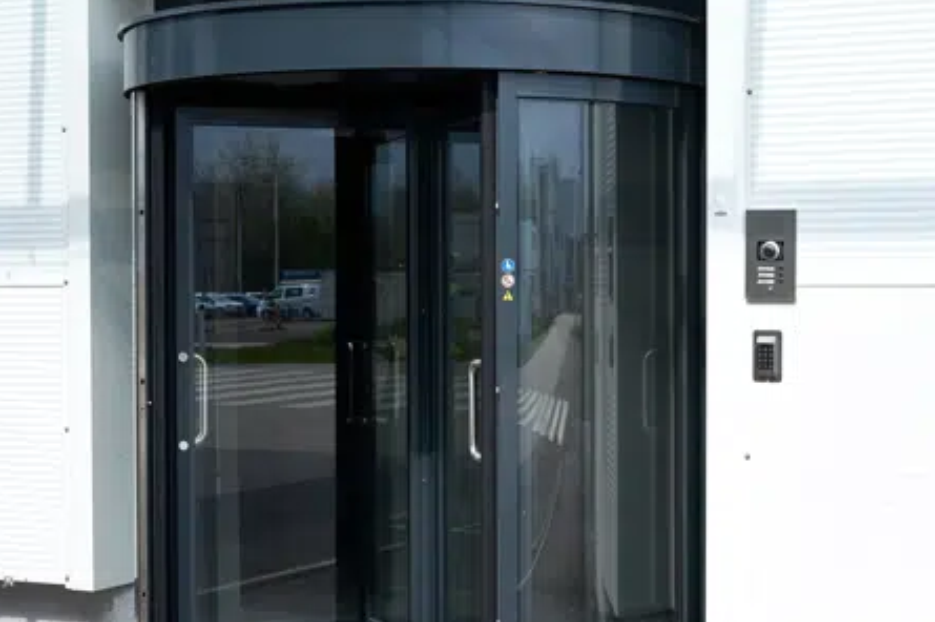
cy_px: 317
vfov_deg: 18.9
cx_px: 624
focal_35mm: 72
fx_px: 1869
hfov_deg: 27.9
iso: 100
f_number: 8
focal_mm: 46
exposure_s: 1/100
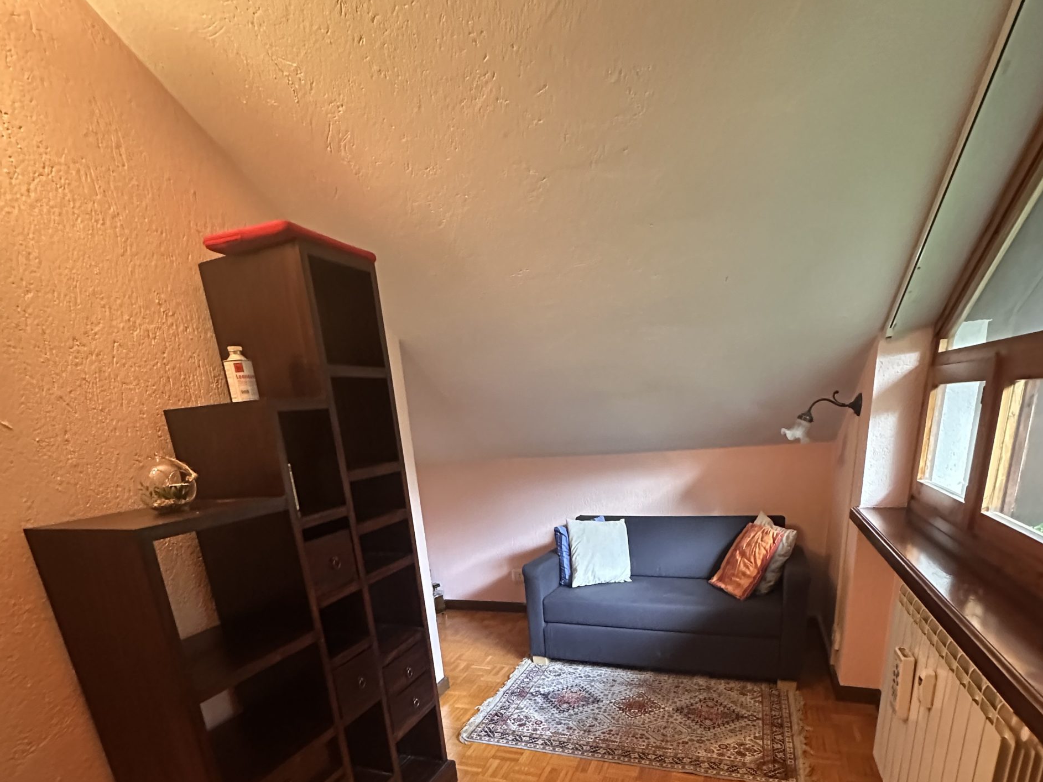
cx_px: 527
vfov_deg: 64.0
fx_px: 573
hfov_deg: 84.7
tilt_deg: -17.7
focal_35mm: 19
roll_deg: +4.4
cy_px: 599
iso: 1000
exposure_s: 1/50
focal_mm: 2.22
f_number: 2.2
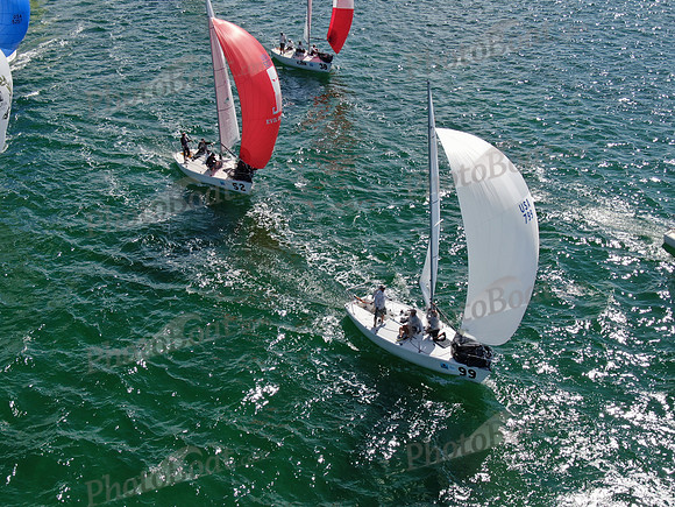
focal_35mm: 48
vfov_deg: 30.3
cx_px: 338
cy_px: 254
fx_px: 936
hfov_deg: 39.7
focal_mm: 8.6
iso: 100
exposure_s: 1/1000
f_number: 3.8
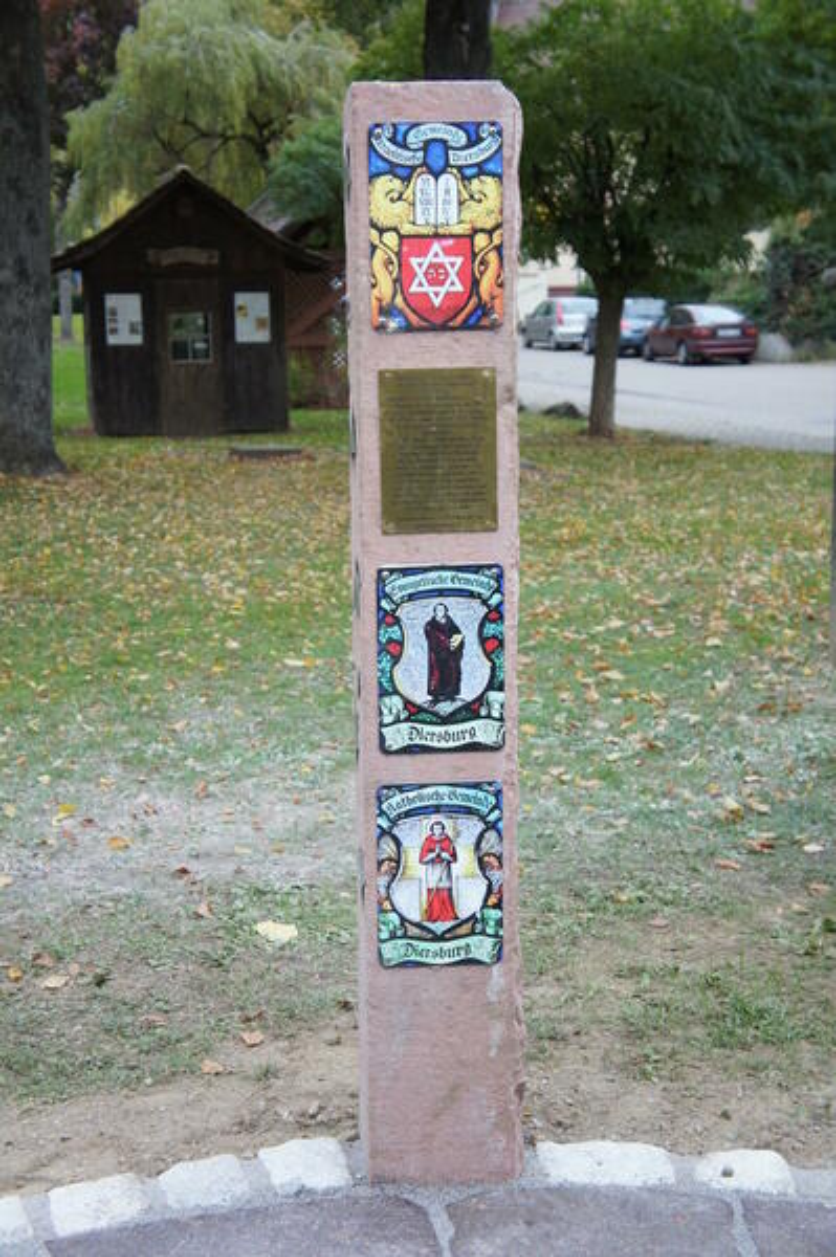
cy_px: 628
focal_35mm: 54
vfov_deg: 36.9
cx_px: 418
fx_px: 1884
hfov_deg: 25.0
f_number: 4.5
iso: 1600
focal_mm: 36
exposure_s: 1/160
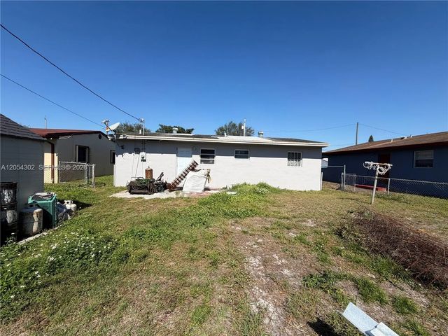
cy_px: 168
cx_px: 224
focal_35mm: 14
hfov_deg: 102.1
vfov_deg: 85.7
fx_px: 181
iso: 20
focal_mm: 2.22
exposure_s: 1/970
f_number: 2.2
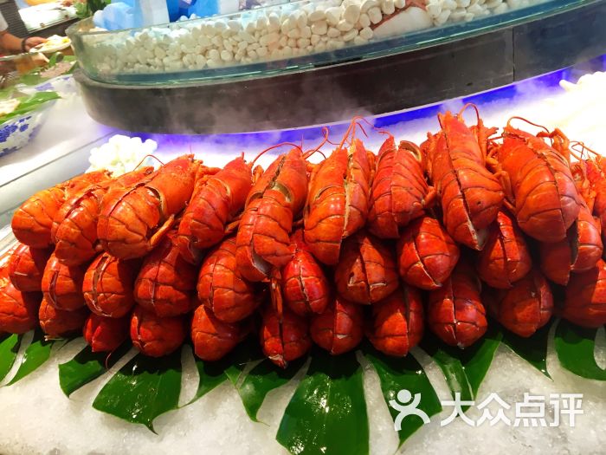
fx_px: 508
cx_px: 303
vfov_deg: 48.2
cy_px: 228
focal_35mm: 29
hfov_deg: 61.7
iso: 100
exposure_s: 1/33
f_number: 2.2
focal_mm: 4.15
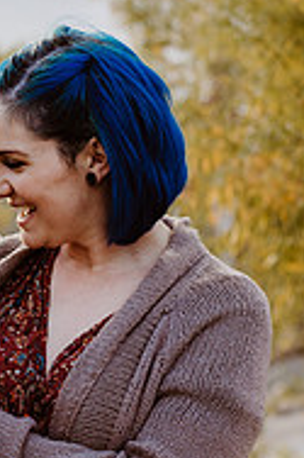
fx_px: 1523
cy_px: 258
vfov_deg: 17.1
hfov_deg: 11.3
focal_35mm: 120
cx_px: 10
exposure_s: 1/500
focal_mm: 50
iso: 400
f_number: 3.2
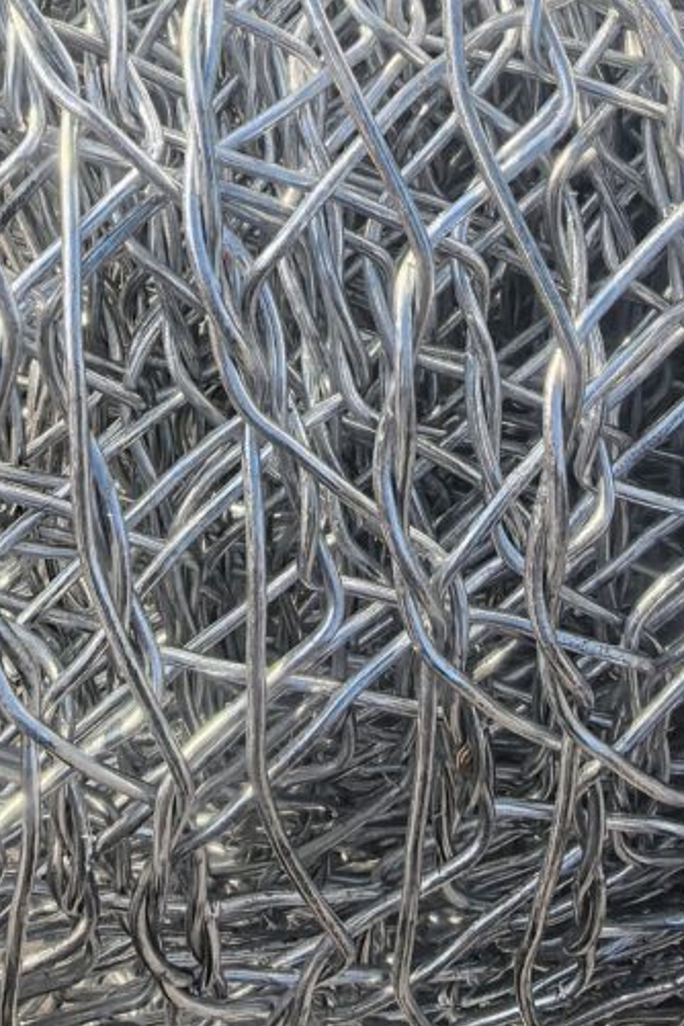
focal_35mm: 51
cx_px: 205
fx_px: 1453
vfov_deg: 36.8
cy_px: 129
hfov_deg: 26.3
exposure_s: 1/2336
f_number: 2.2
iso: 50
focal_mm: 1.95
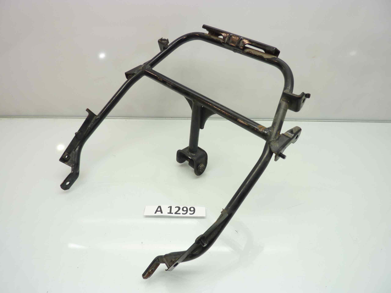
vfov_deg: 54.9
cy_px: 146
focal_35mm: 25
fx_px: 282
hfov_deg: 69.4
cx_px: 196
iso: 80
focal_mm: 4.1
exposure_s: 1/15
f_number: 3.3
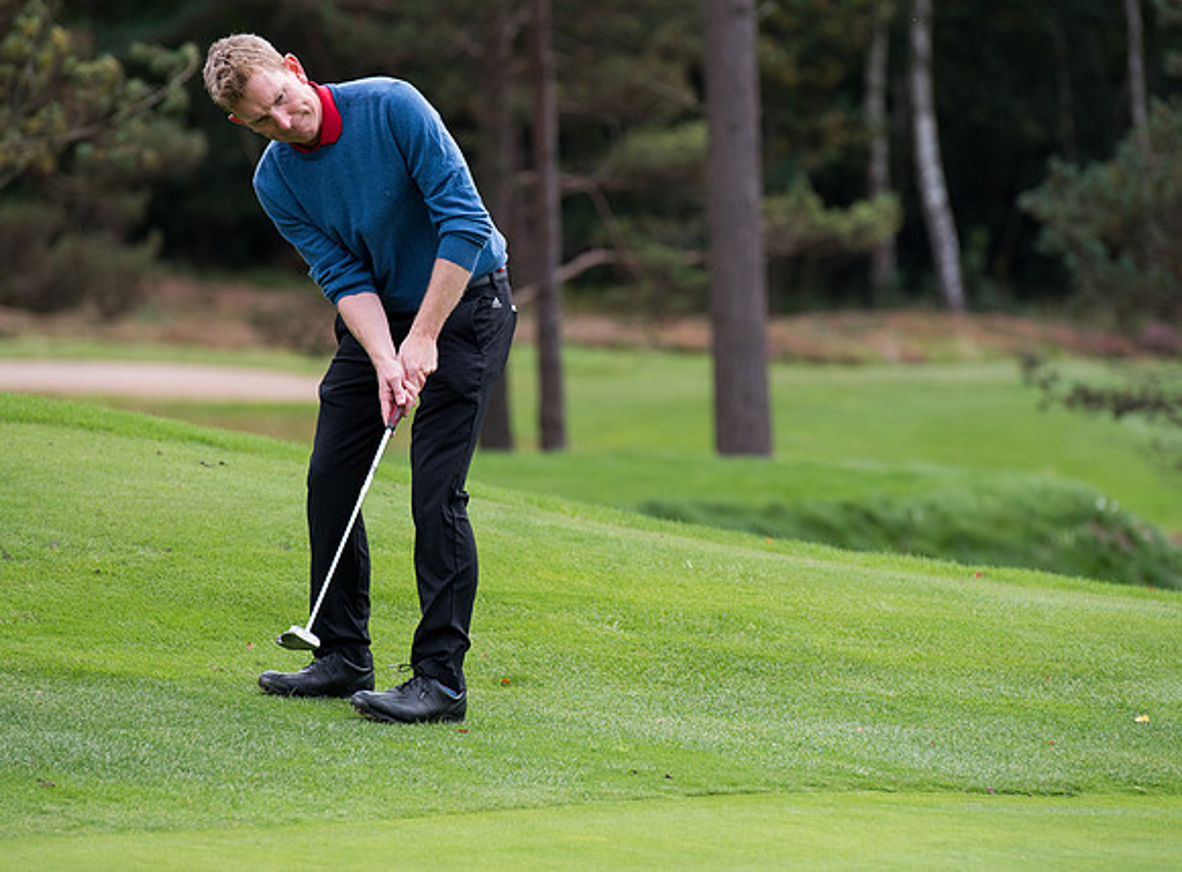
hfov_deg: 7.4
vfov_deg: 5.5
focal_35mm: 269
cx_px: 573
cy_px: 395
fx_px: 9134
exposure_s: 1/1000
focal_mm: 200
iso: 400
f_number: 4
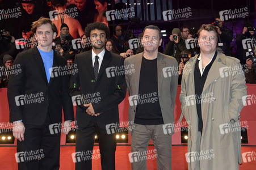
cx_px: 128
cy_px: 85
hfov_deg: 46.4
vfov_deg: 31.8
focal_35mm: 42
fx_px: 298
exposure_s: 1/250
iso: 1600
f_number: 5.6
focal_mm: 42
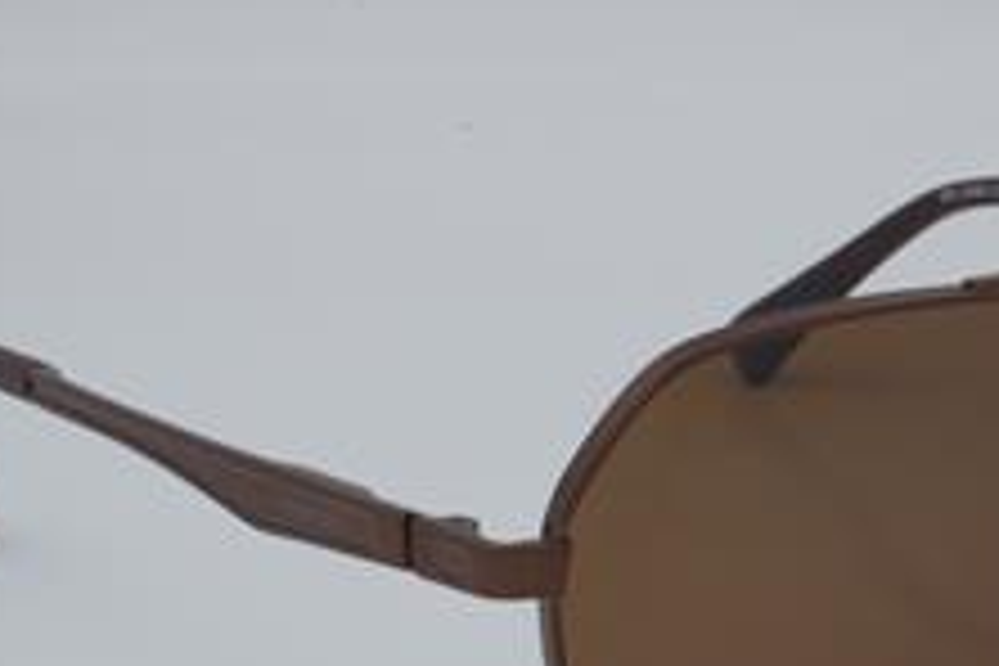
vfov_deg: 10.1
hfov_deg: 15.1
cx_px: 796
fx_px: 3746
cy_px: 464
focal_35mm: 135
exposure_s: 1/4
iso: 100
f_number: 32
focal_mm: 50
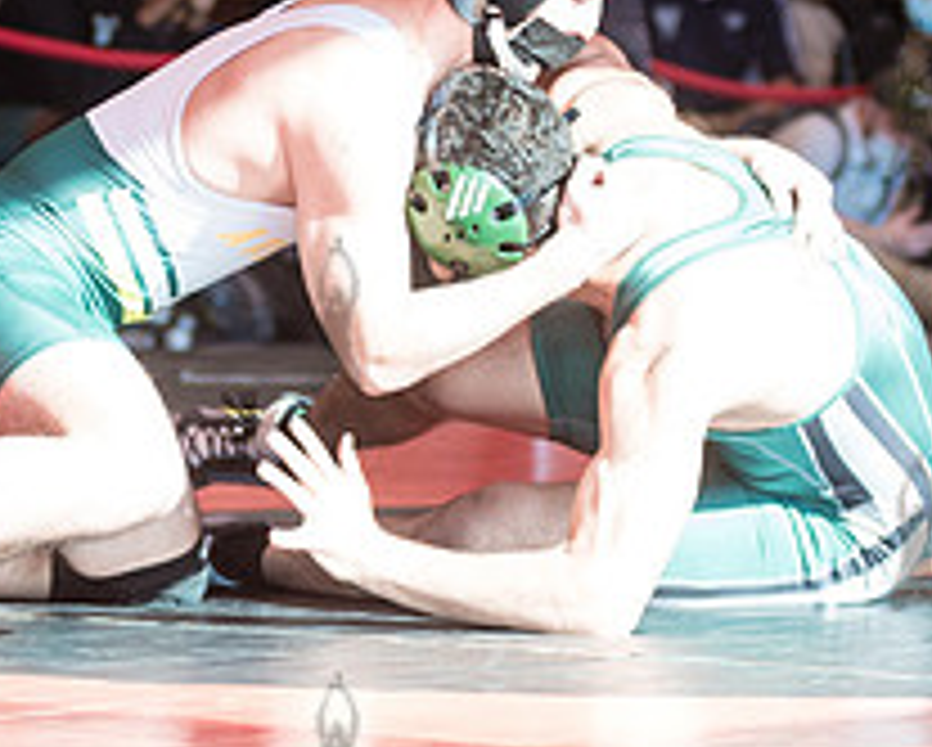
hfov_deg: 8.7
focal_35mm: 223
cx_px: 333
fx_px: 6157
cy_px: 313
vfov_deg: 6.9
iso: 400
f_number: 3.5
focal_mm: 80
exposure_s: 1/400
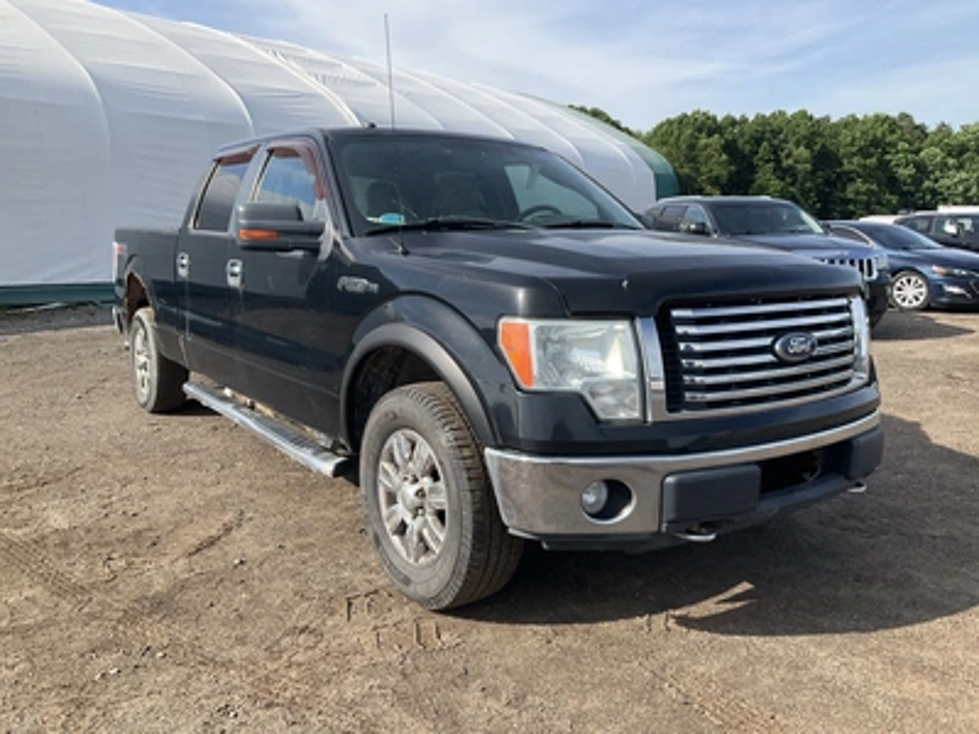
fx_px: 820
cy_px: 367
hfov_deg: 61.7
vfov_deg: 48.2
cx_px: 490
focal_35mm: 29
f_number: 1.8
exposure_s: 1/997
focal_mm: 3
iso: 25
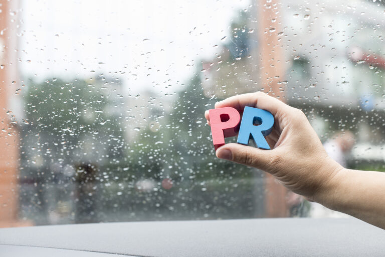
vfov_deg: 27.0
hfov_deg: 39.6
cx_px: 192
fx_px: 535
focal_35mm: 50
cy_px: 128
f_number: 3.5
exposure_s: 1/40
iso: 500
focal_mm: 50
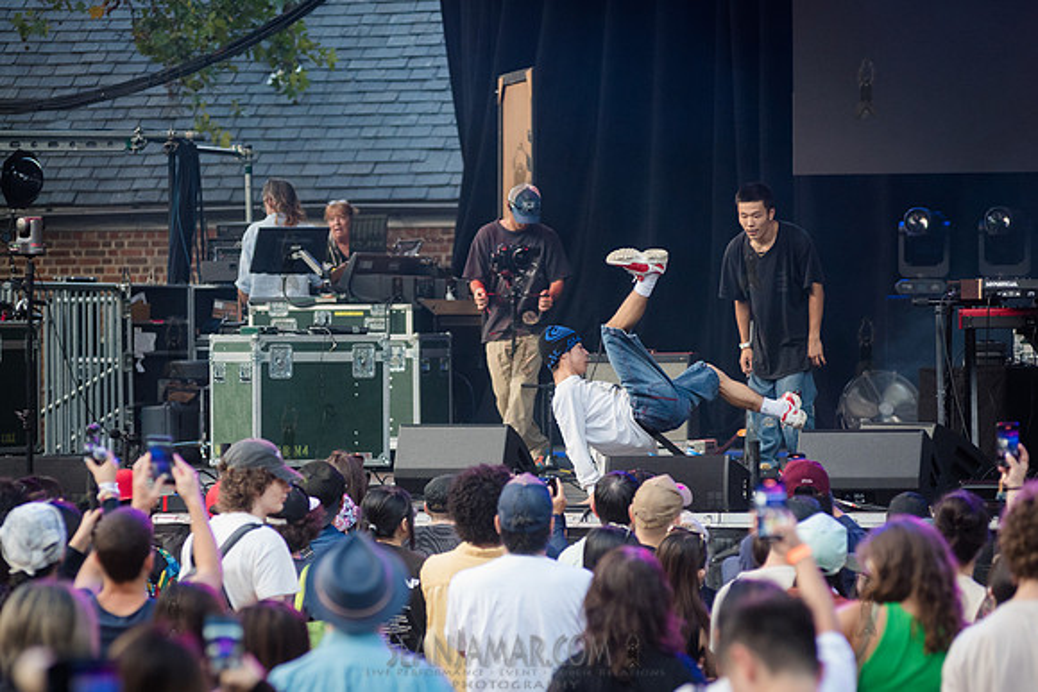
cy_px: 394
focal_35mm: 201
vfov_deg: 6.9
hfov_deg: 10.3
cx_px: 427
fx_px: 5784
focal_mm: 170
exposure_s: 1/800
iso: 2000
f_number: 4
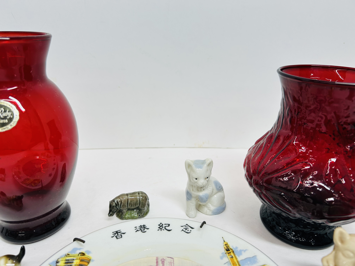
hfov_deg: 67.3
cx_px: 178
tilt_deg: -22.2
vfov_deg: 53.1
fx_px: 267
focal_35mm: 26
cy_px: 133
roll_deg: +0.9
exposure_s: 1/416
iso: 50
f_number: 1.5
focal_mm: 5.7
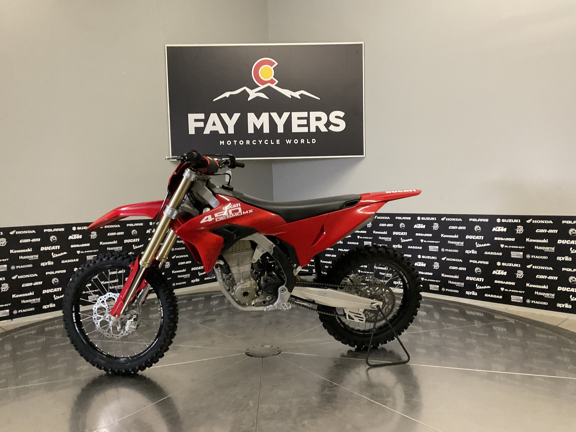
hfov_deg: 61.7
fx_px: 483
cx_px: 288
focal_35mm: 29
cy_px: 216
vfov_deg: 48.2
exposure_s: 1/60
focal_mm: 3
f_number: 1.8
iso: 200
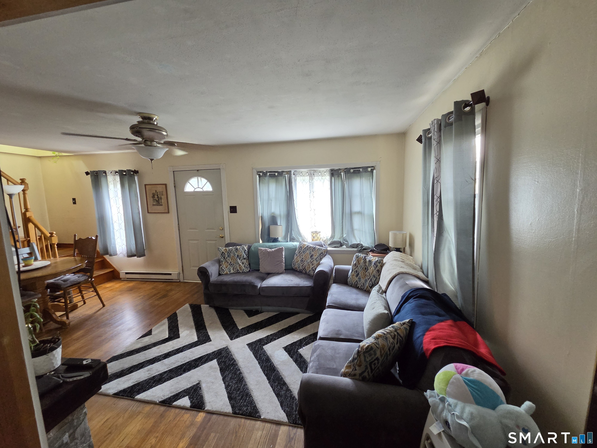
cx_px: 298
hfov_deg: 106.2
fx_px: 224
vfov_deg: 89.9
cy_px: 224
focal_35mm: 13
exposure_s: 1/60
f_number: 2.2
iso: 320
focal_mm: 2.2
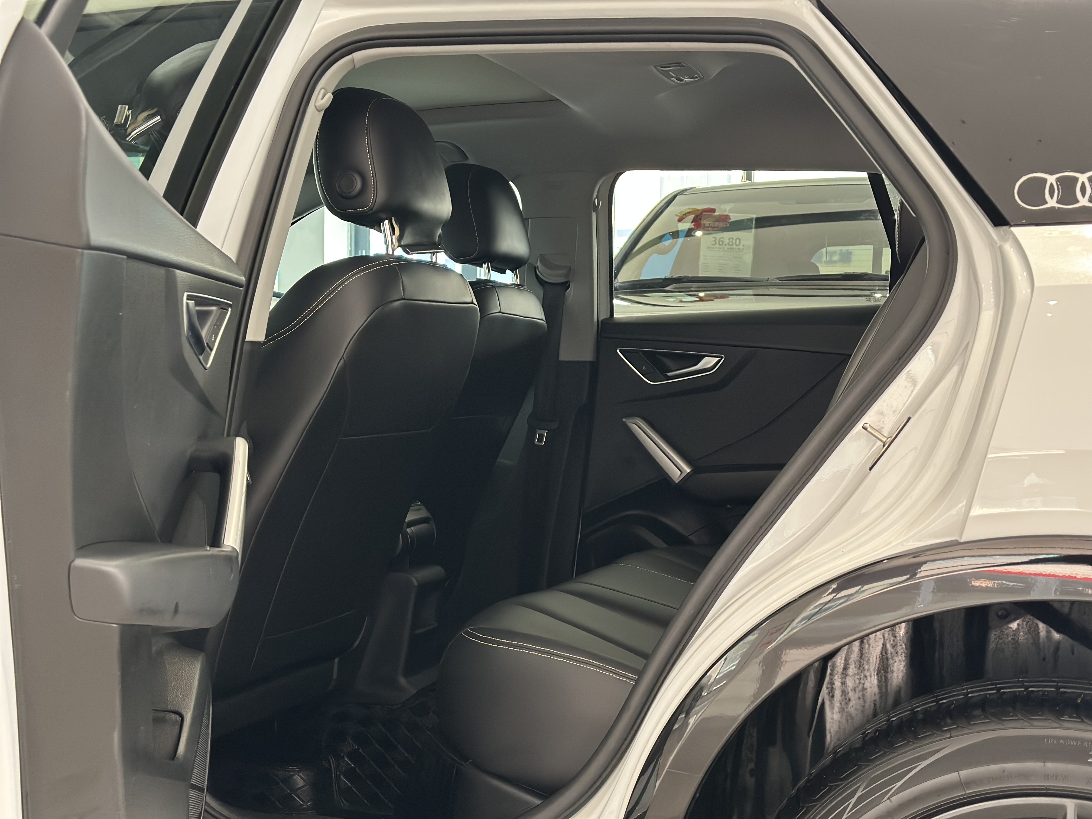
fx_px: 1514
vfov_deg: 30.3
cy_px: 410
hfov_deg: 39.7
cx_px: 546
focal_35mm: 48
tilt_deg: -0.3
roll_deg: -0.1
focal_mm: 6.86
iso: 250
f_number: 1.78
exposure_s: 1/60
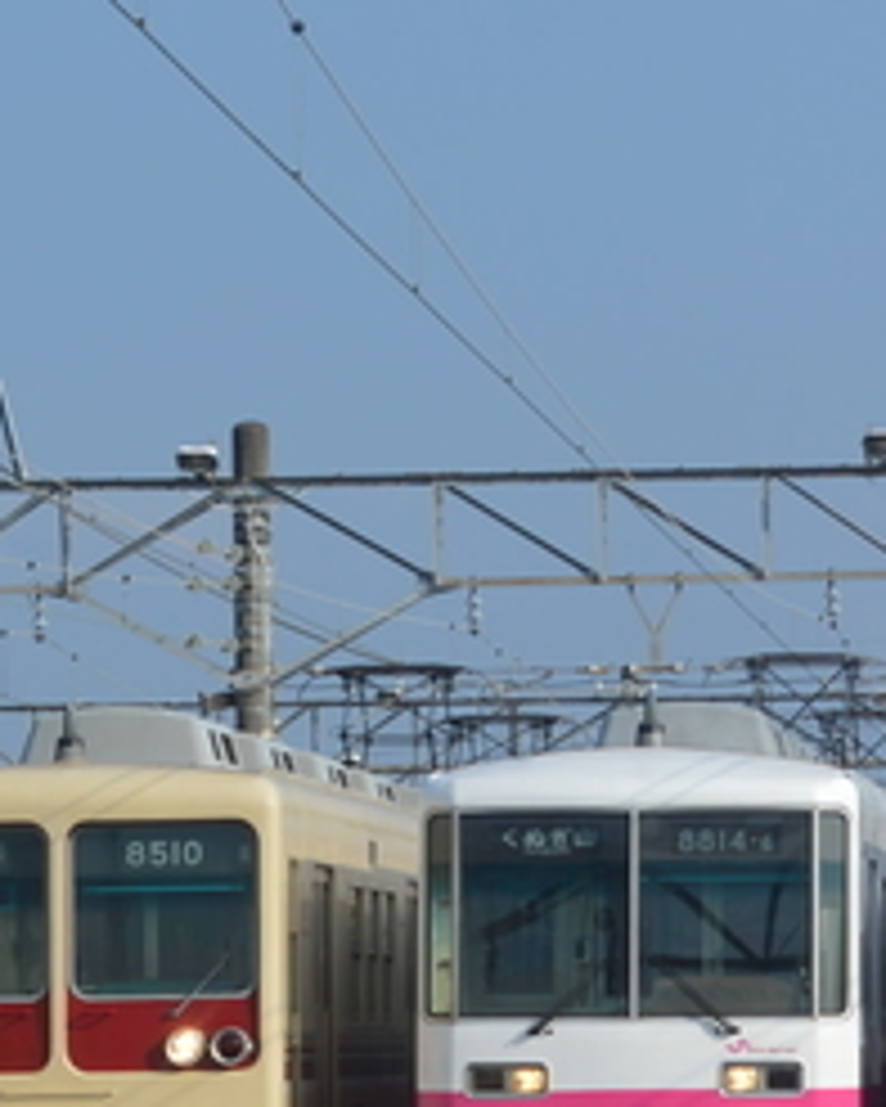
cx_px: 1196
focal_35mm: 252
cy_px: 657
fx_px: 8239
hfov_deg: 6.1
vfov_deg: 7.7
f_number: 8
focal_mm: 55
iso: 100
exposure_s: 1/250
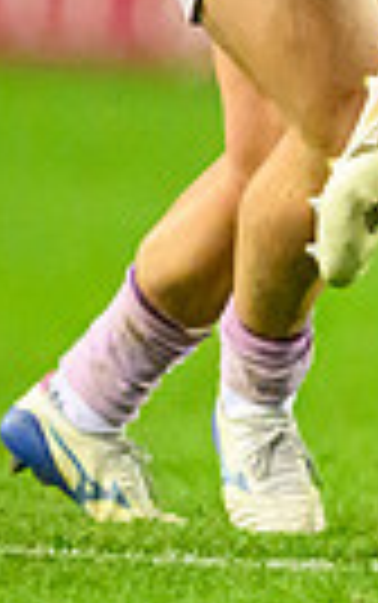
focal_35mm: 2457
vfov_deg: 0.9
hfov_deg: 0.5
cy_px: 334
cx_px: 1605
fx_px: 40412
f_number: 2.8
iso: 10000
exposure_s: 1/2000
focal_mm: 400
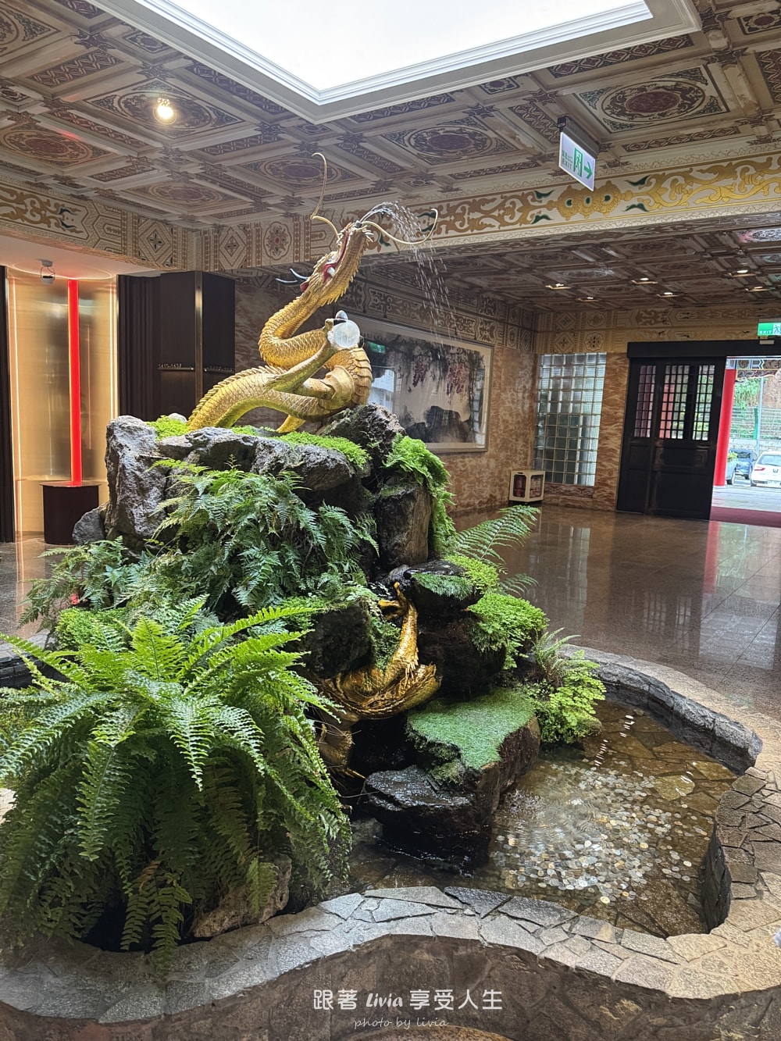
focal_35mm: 24
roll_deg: -2.9
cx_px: 390
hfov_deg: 56.8
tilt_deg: -7.8
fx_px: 722
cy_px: 520
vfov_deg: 71.6
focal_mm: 6.76
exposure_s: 1/60
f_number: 1.78
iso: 320
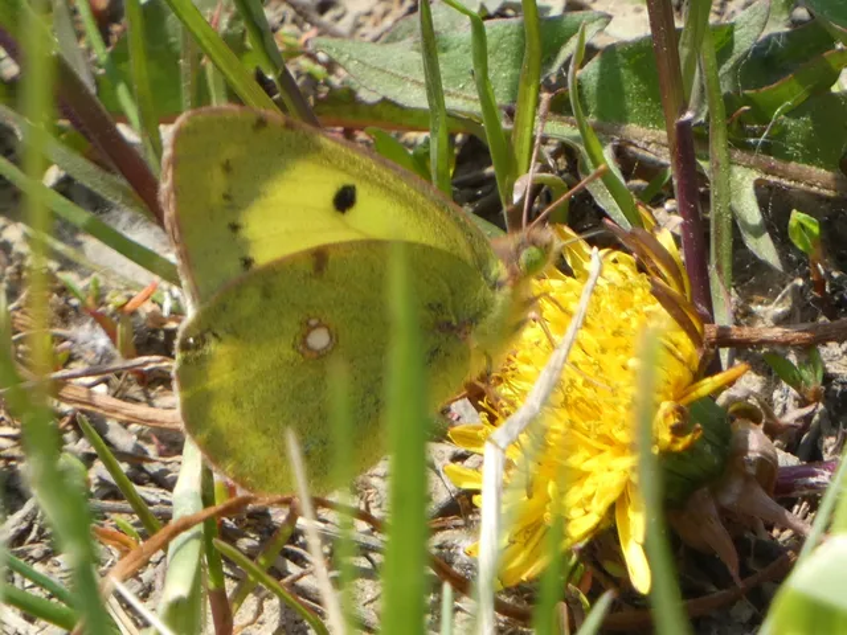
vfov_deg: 2.1
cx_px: 424
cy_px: 318
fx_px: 17128
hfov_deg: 2.8
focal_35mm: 700
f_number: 5.6
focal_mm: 125.5
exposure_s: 1/100
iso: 80
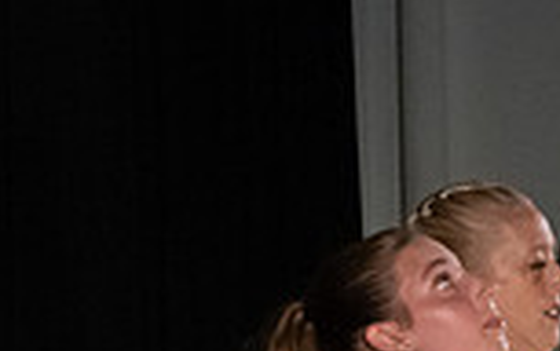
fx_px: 5118
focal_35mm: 335
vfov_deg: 3.9
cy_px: 275
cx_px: 831
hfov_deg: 6.2
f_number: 5
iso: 6400
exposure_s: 1/400
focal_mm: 75
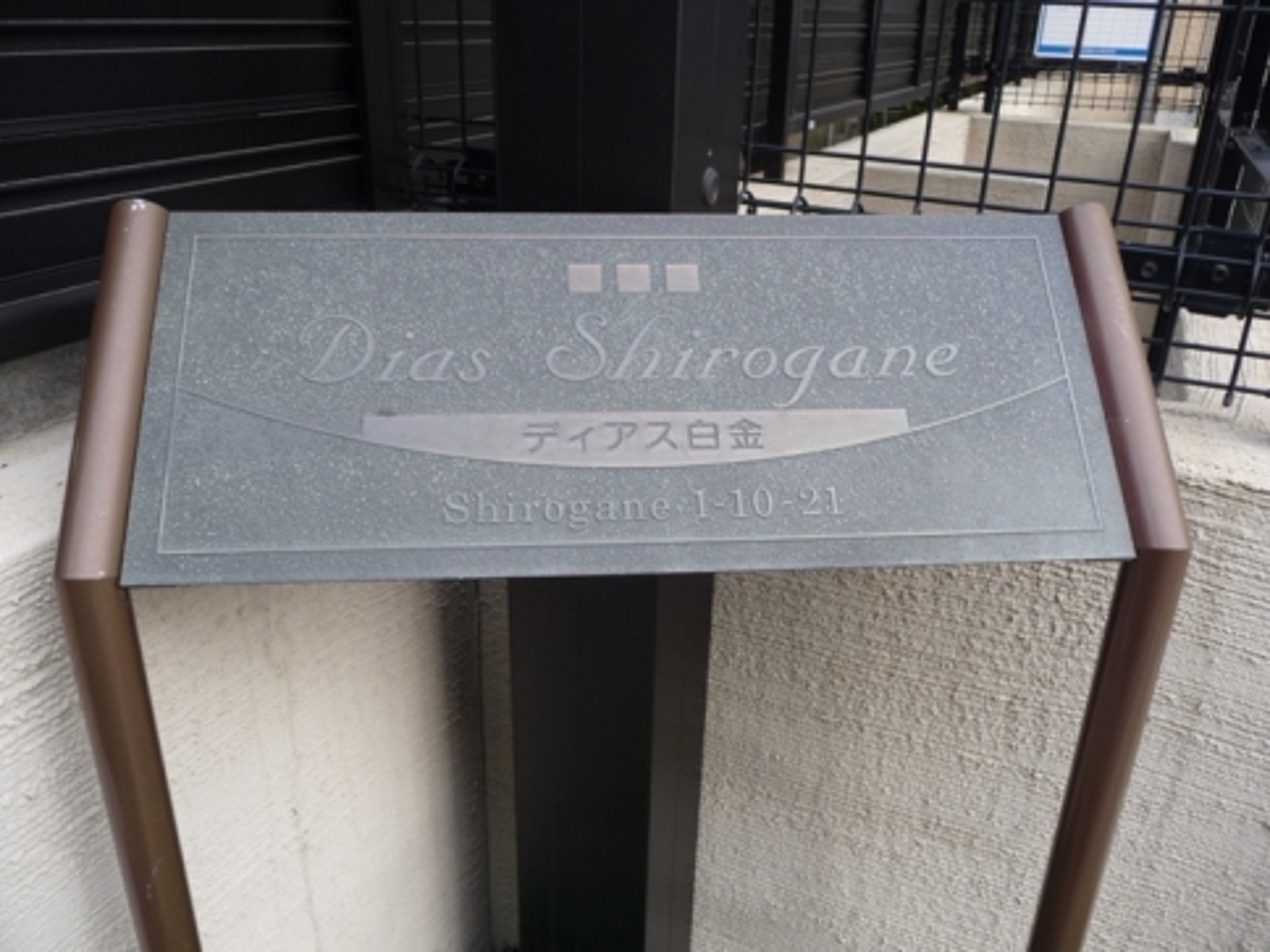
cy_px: 476
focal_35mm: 28
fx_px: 1027
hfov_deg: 63.4
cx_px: 635
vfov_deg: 49.7
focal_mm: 4.7
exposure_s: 1/40
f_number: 3.3
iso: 100
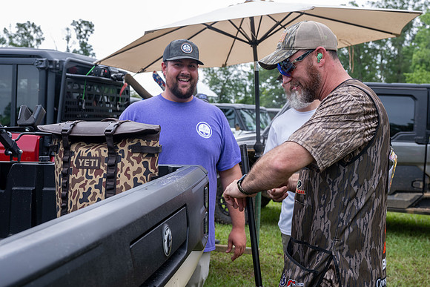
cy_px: 144
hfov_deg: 48.4
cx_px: 215
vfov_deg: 33.4
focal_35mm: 40
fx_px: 478
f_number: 6.3
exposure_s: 1/100
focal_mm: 40
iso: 90
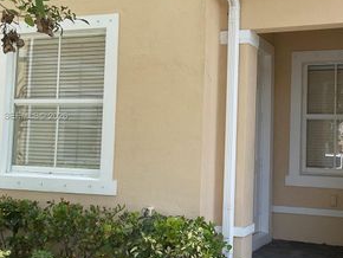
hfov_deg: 37.4
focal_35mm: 50
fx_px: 496
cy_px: 117
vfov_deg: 29.1
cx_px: 248
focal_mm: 3
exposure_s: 1/432
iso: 16
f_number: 1.8
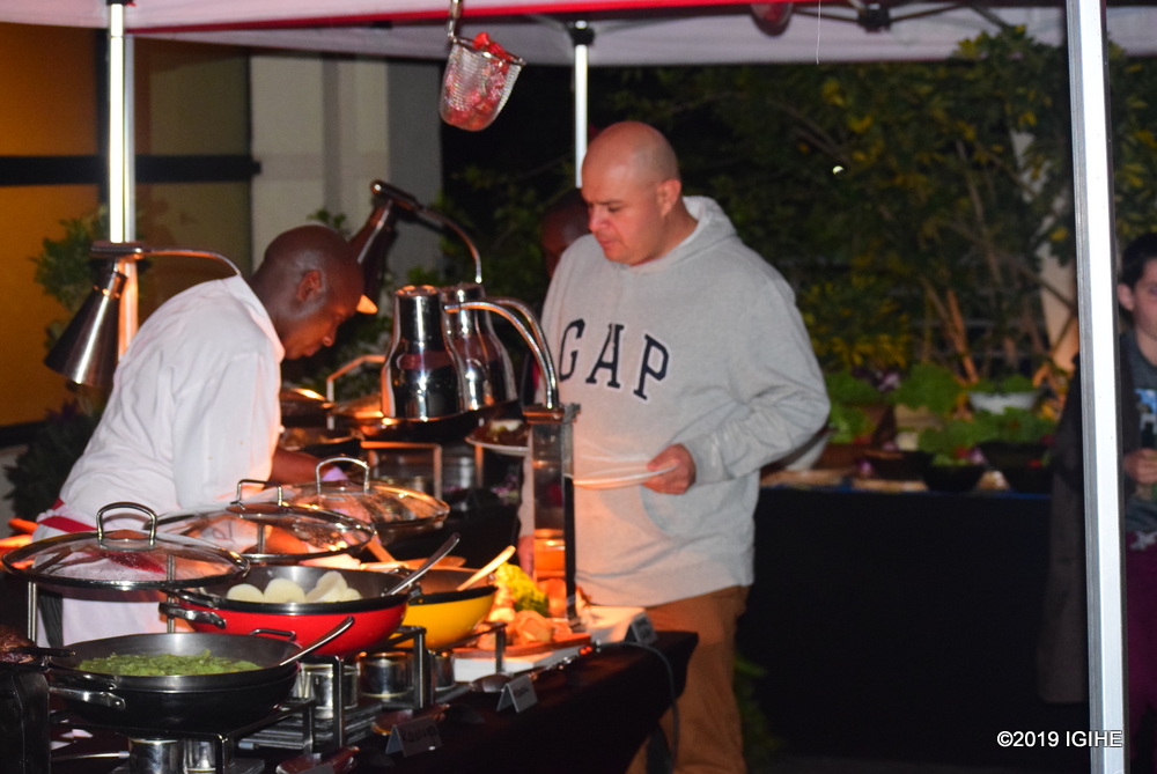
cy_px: 387
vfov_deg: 16.6
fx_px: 2654
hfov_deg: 24.6
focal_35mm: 82
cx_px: 578
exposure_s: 1/125
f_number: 4.5
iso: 3200
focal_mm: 55
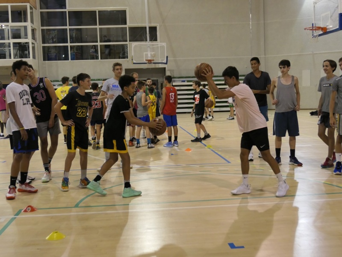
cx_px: 171
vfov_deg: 31.5
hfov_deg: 41.2
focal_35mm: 46
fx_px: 454
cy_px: 128
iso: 1250
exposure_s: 1/250
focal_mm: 15.6
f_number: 2.8
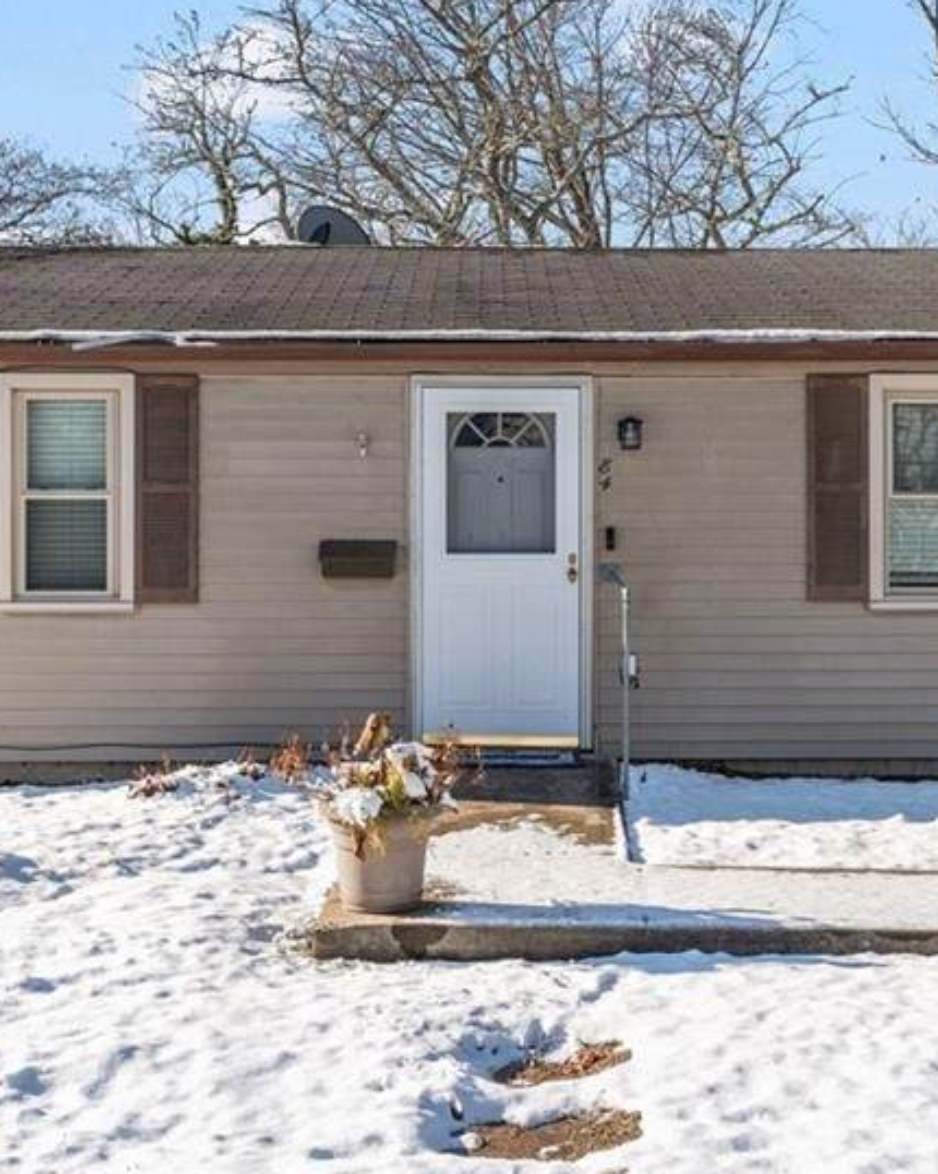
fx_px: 1736
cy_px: 560
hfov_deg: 30.2
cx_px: 543
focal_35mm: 50
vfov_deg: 37.3
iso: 640
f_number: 7.1
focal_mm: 28
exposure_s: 1/2500
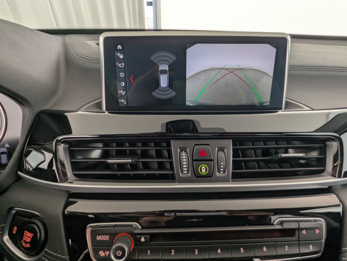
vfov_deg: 78.2
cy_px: 130
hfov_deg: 94.4
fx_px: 161
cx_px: 174
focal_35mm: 16
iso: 70
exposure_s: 1/76.5
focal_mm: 2.35
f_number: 2.2
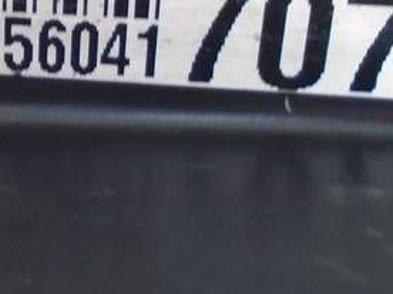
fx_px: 1169
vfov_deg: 14.1
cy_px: -30
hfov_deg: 18.0
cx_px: -100
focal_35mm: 103
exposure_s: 1/25
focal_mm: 4.6
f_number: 3.2
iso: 400
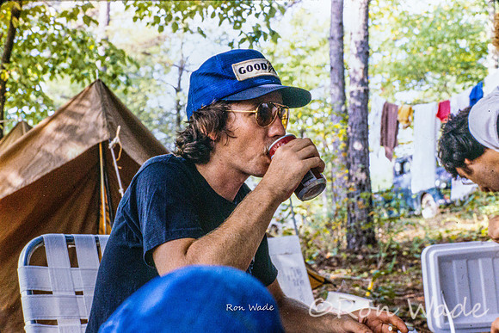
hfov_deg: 21.1
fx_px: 1342
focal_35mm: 97
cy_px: 160
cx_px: 247
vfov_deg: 14.1
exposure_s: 1/60
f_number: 9
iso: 4000
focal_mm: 90
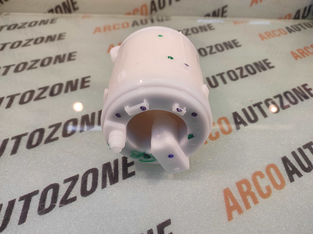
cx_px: 156
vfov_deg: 74.7
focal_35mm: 17
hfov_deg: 91.1
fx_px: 154
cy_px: 117
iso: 171
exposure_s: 1/50
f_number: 1.79
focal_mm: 4.74
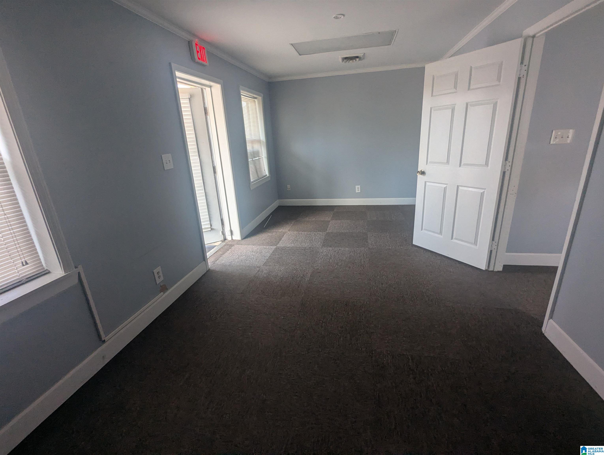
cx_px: 302
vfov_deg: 78.2
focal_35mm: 16
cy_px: 228
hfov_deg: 94.4
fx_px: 280
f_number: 2.2
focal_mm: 2.35
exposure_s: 1/127
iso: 157
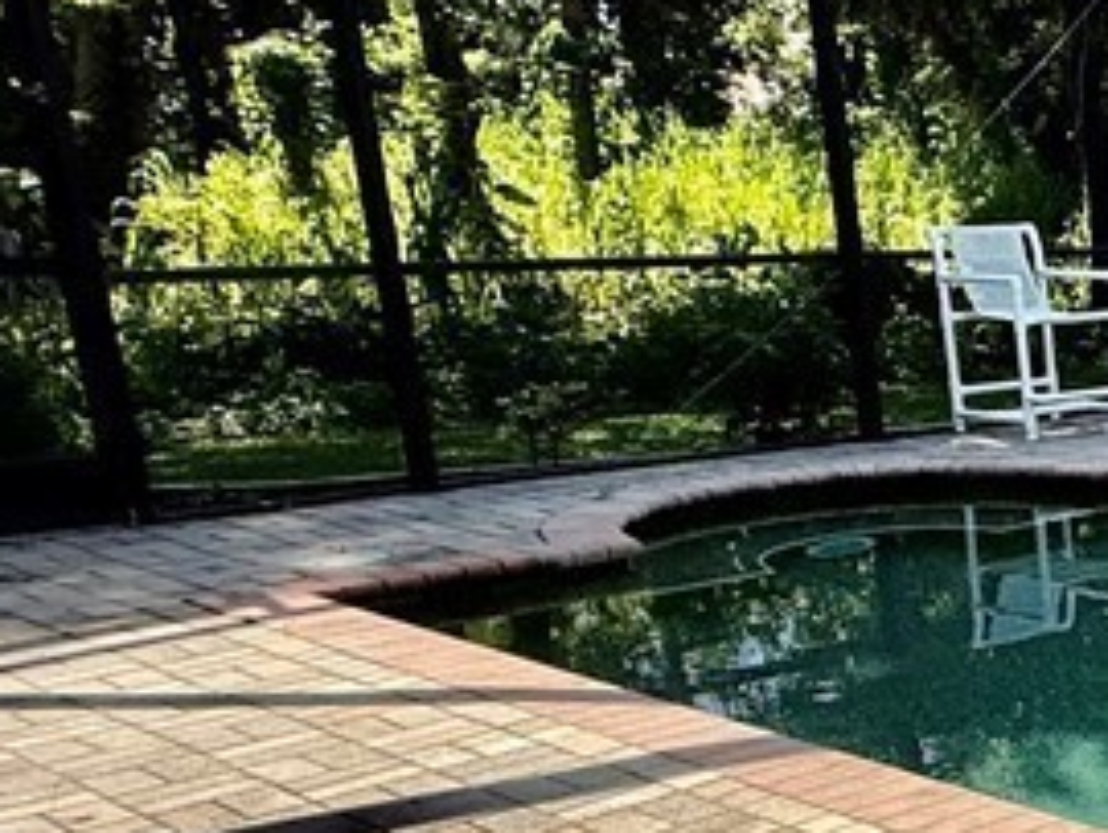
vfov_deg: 27.4
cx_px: 1949
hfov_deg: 22.6
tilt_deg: -11.5
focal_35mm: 53
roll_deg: -1.4
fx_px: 1698
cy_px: 542
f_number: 2.2
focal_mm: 2.22
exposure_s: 1/701
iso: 50
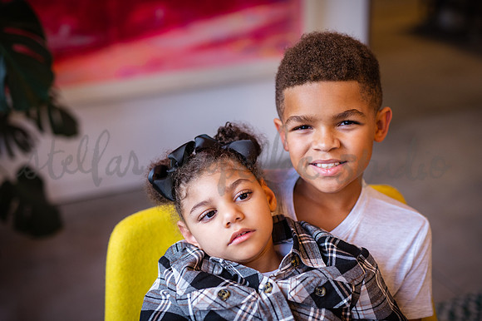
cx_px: 241
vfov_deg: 27.0
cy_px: 160
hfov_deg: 39.6
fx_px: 669
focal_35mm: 50
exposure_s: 1/160
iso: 1250
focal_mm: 50
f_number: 2
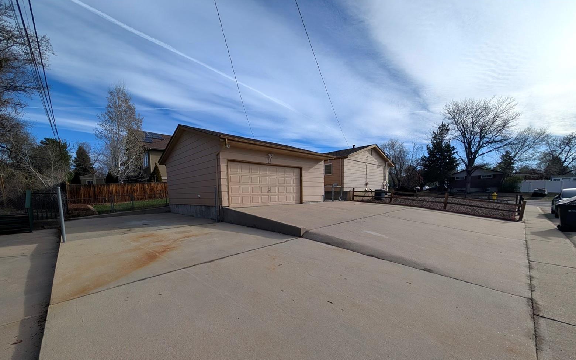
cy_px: 218
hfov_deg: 109.3
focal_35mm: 13
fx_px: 204
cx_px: 282
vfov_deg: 81.7
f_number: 1.7
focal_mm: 2.02
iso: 59
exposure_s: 1/7299
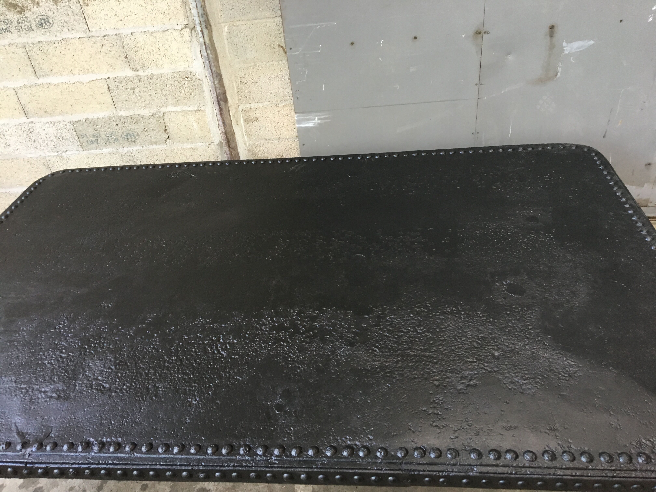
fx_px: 550
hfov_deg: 61.7
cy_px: 246
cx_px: 328
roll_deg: +7.6
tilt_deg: -34.1
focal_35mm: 29
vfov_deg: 48.2
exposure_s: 1/33
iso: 125
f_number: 2.2
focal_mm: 4.15
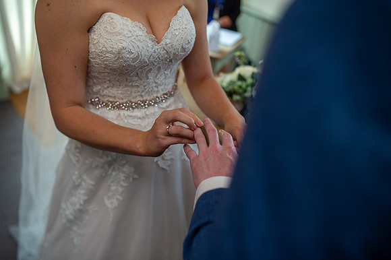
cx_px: 196
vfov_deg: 37.8
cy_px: 130
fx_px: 380
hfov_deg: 54.5
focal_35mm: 35
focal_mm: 35
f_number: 2.5
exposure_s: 1/100
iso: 200
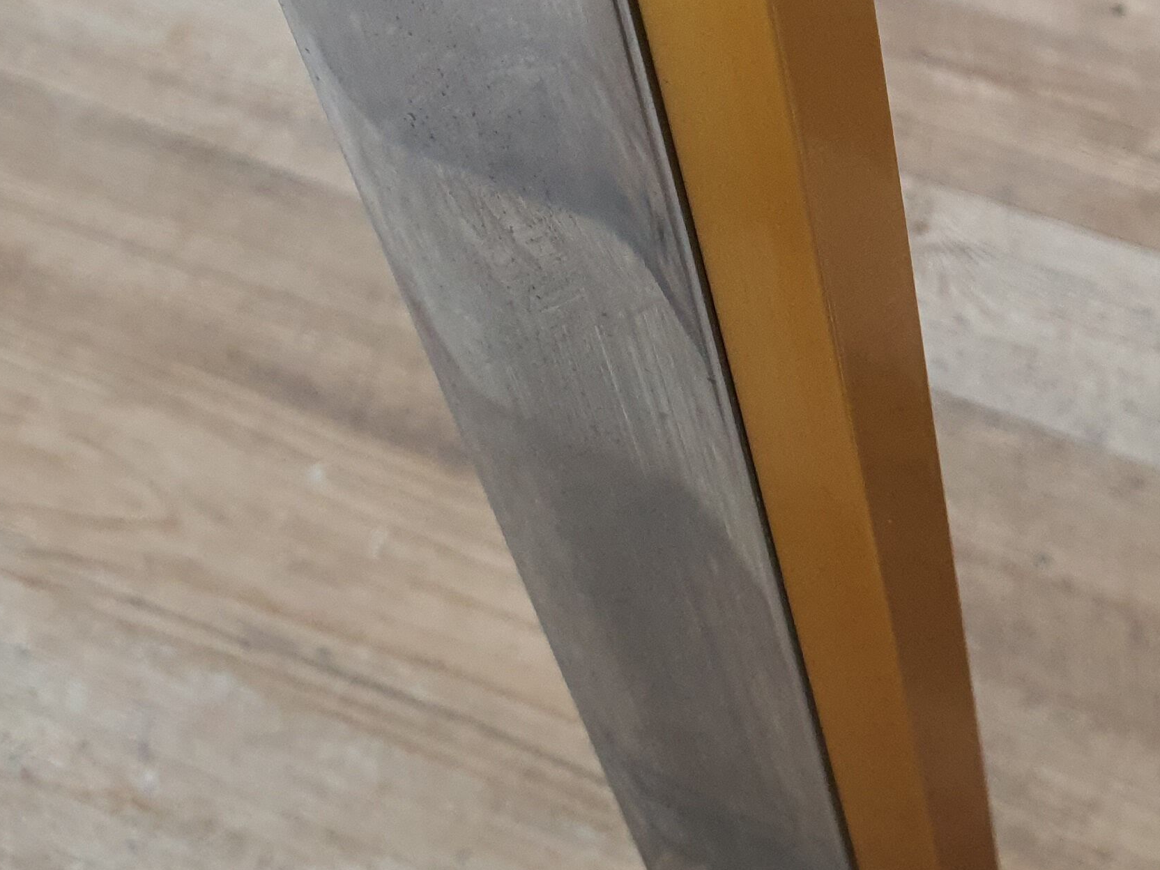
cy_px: 24
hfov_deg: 29.7
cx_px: 996
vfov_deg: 22.5
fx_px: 2111
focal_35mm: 63
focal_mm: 4.3
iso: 200
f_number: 2.4
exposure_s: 1/50
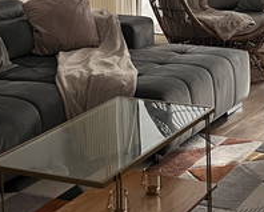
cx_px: 144
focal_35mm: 101
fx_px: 790
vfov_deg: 14.9
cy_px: -27
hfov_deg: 19.0
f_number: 1.6
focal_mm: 5.1
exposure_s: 1/76
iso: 125
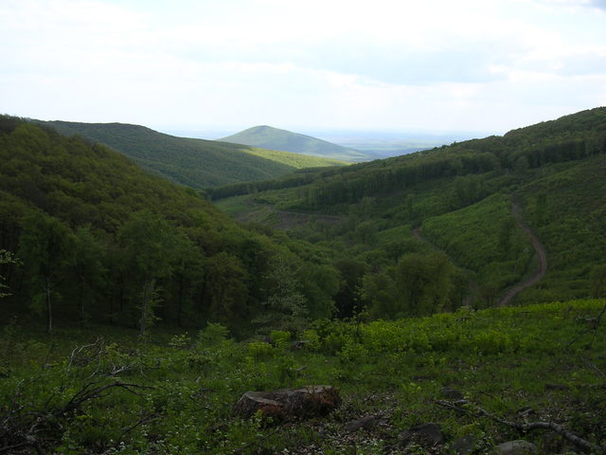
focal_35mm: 38
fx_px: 665
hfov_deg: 49.0
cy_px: 228
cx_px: 303
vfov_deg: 37.7
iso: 100
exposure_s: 1/474
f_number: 2.8
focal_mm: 5.8
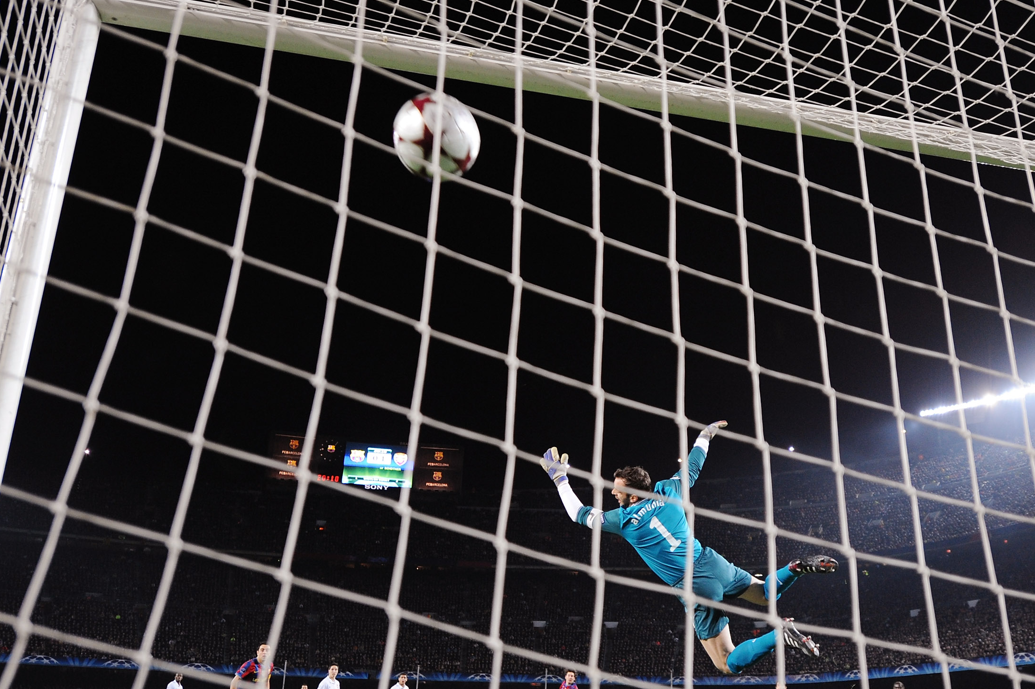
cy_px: 402
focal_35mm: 33
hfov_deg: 57.1
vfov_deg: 39.8
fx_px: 948
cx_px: 577
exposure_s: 1/800
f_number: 2.8
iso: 1250
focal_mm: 24
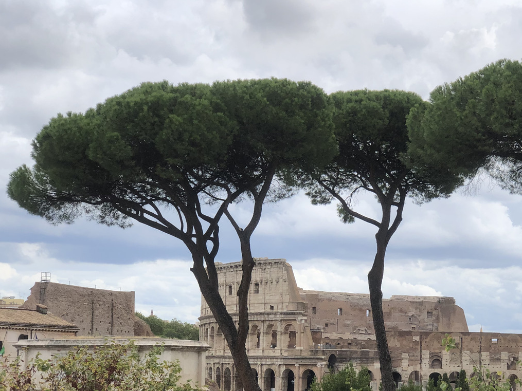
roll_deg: +0.1
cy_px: 294
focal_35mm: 82
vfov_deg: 17.9
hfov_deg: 23.6
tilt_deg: +2.3
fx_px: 1236
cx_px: 400
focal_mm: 6
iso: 16
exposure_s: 1/1021
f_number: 2.4
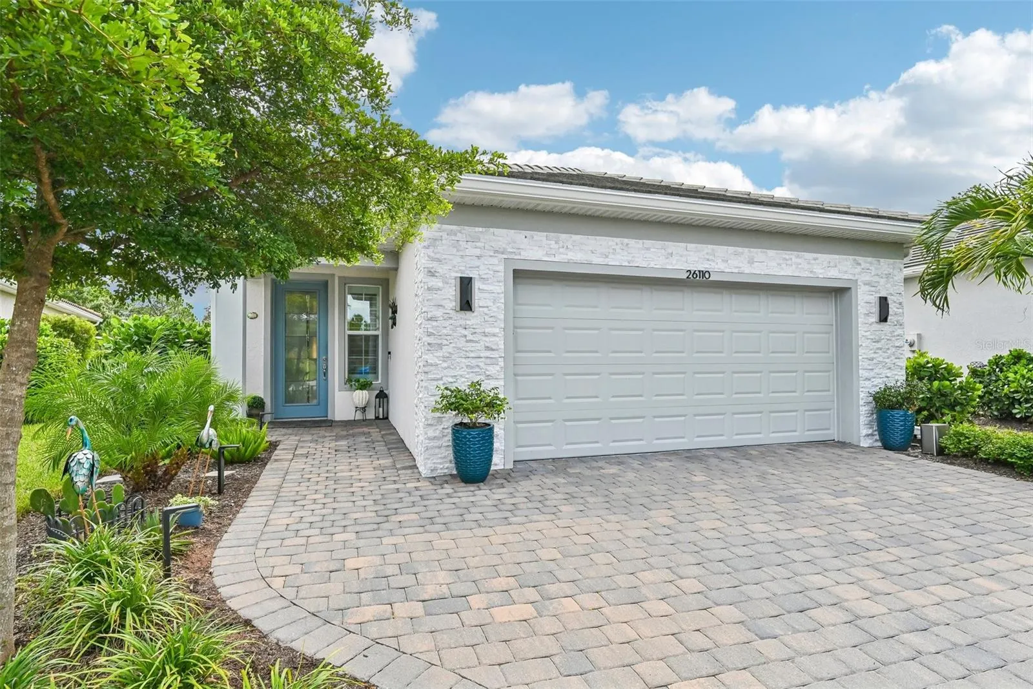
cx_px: 516
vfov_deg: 65.9
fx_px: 531
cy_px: 344
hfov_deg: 88.4
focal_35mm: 18
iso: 400
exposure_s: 1/1000
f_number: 8
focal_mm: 18.5
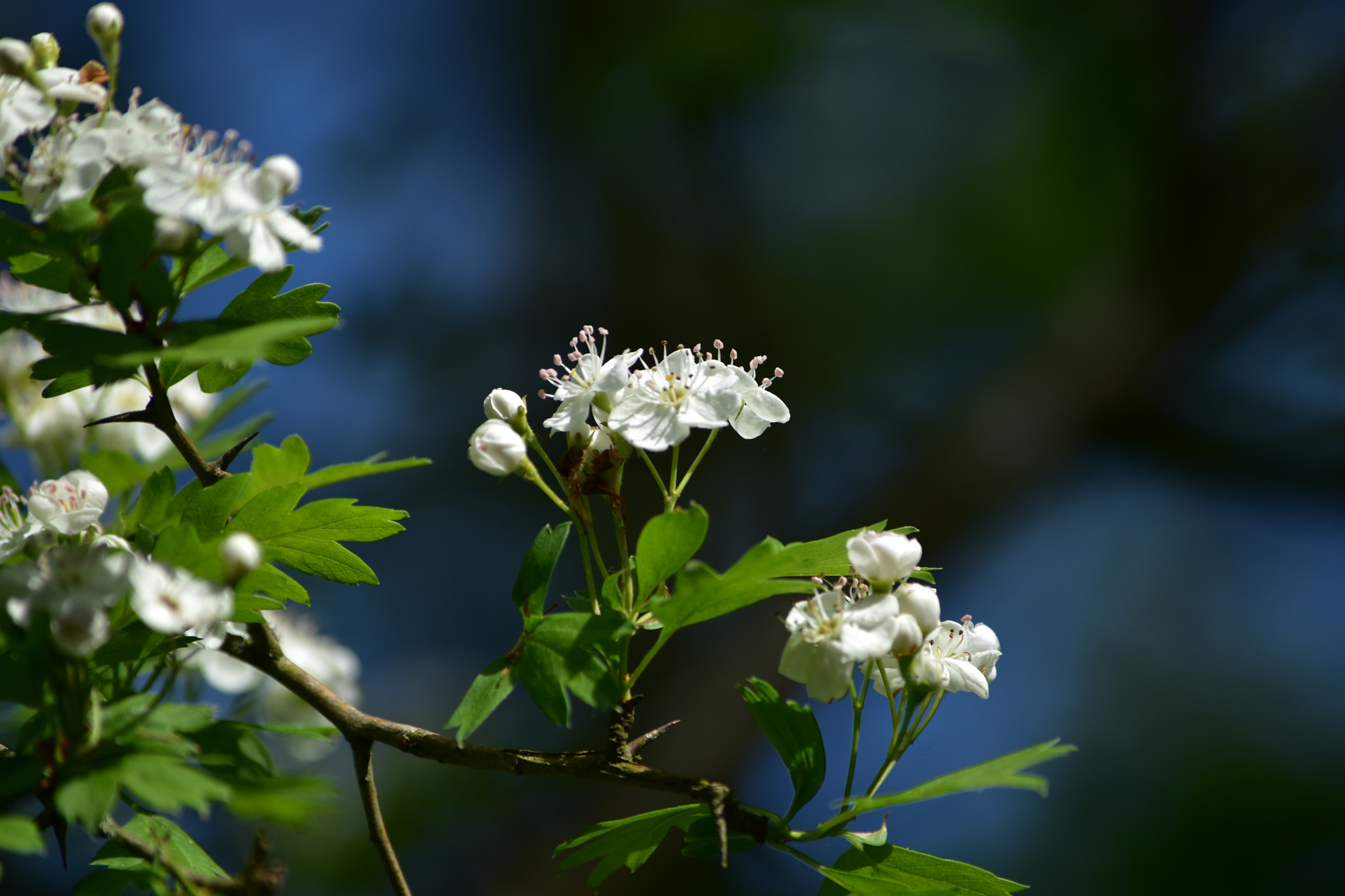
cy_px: 448
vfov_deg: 3.8
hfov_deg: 5.7
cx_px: 672
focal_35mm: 360
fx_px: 13448
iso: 100
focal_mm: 240
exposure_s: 1/500
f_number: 7.1
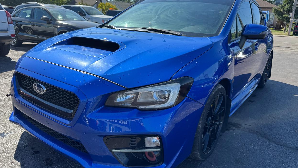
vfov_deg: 42.9
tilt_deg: -19.1
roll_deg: -2.7
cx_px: 145
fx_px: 213
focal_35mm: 27
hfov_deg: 69.9
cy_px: 88
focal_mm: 6.76
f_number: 1.78
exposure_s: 1/1869
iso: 80
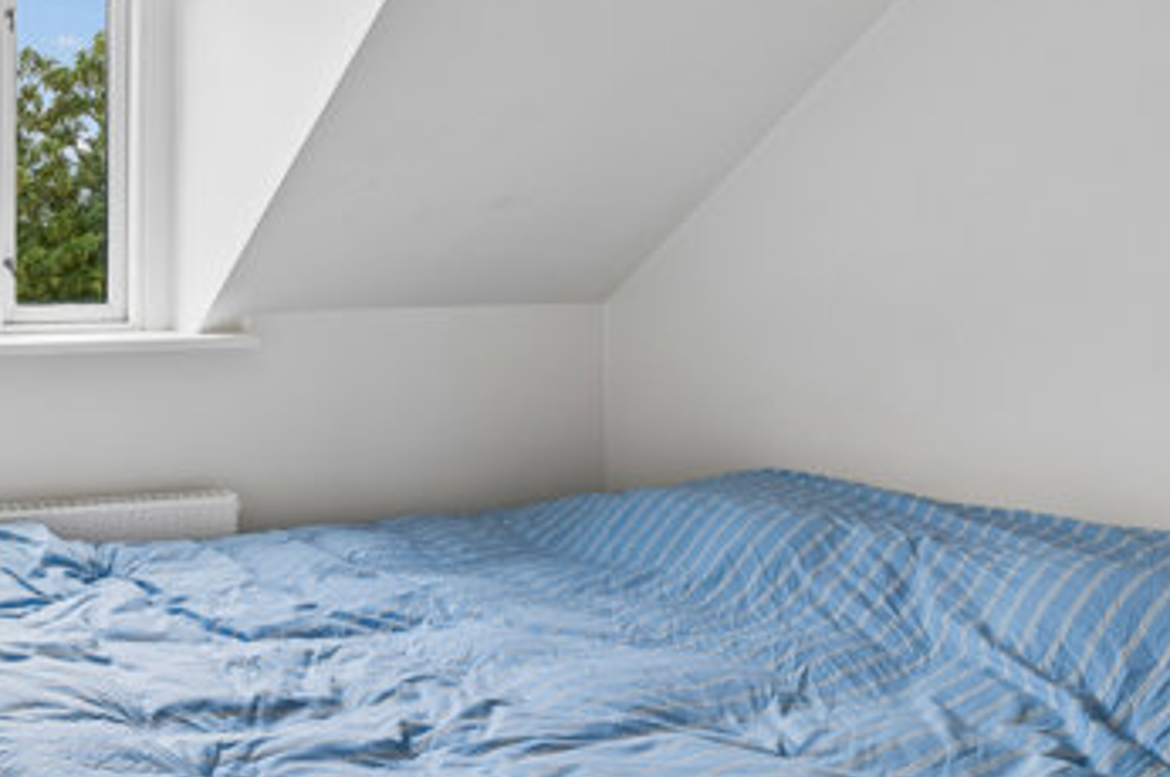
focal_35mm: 37
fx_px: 1201
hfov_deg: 44.6
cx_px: 17
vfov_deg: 35.5
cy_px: 258
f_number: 8
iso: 250
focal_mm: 16
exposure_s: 1/200
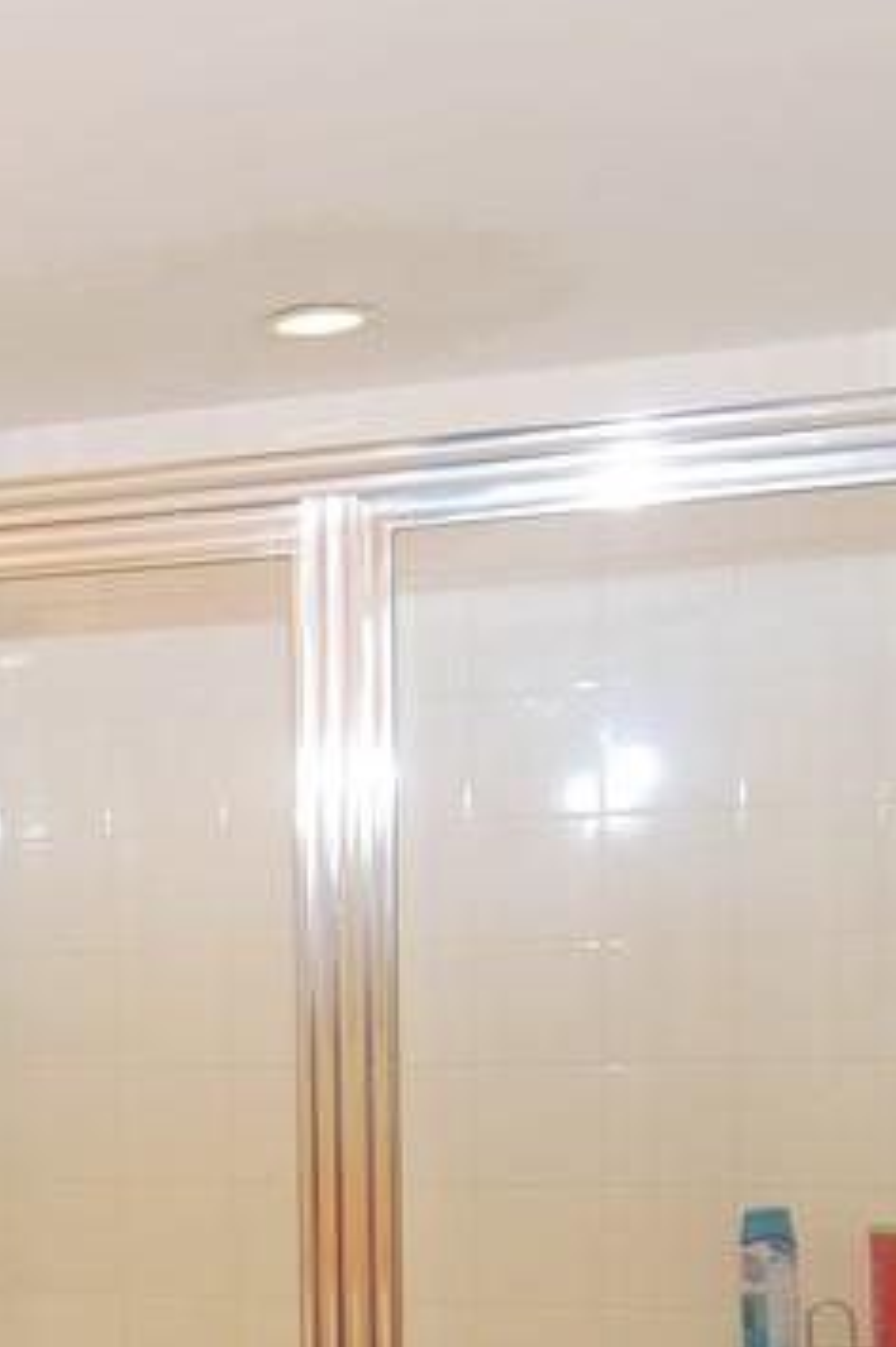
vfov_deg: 34.9
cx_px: -108
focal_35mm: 55
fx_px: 2057
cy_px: 1119
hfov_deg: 23.0
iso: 200
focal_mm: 12
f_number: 4
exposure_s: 1/60
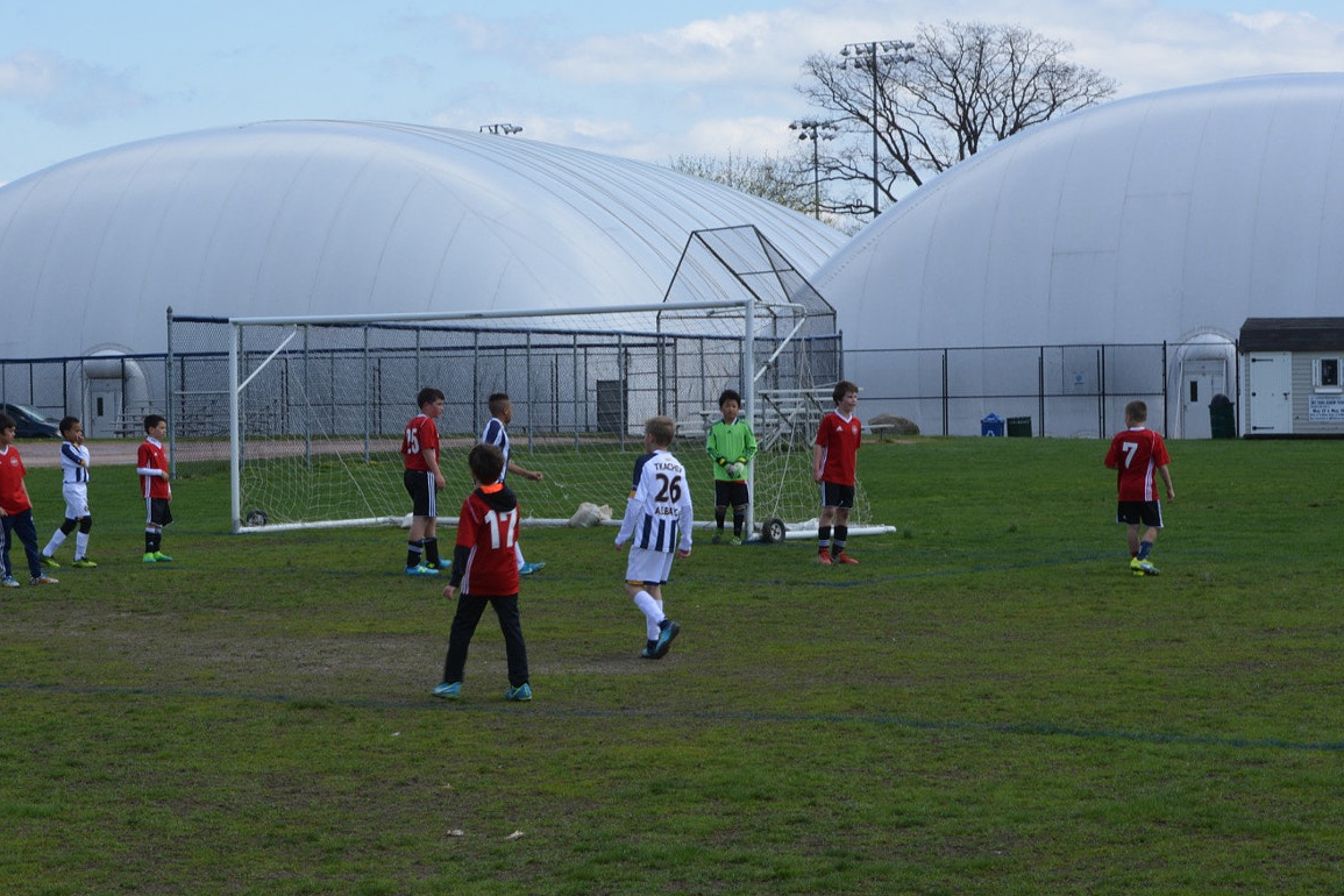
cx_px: 526
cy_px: 421
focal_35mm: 97
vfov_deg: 14.1
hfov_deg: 21.0
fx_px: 3621
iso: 320
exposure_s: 1/80
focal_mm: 70
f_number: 22
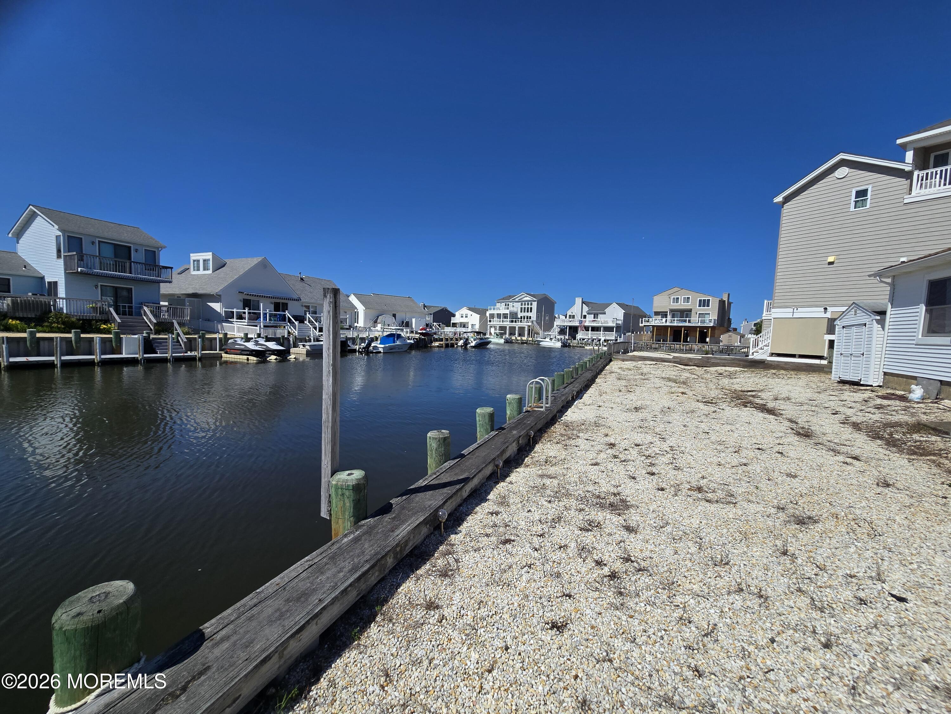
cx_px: 476
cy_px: 357
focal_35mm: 13
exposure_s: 1/4165
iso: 50
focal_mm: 2.2
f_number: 2.2
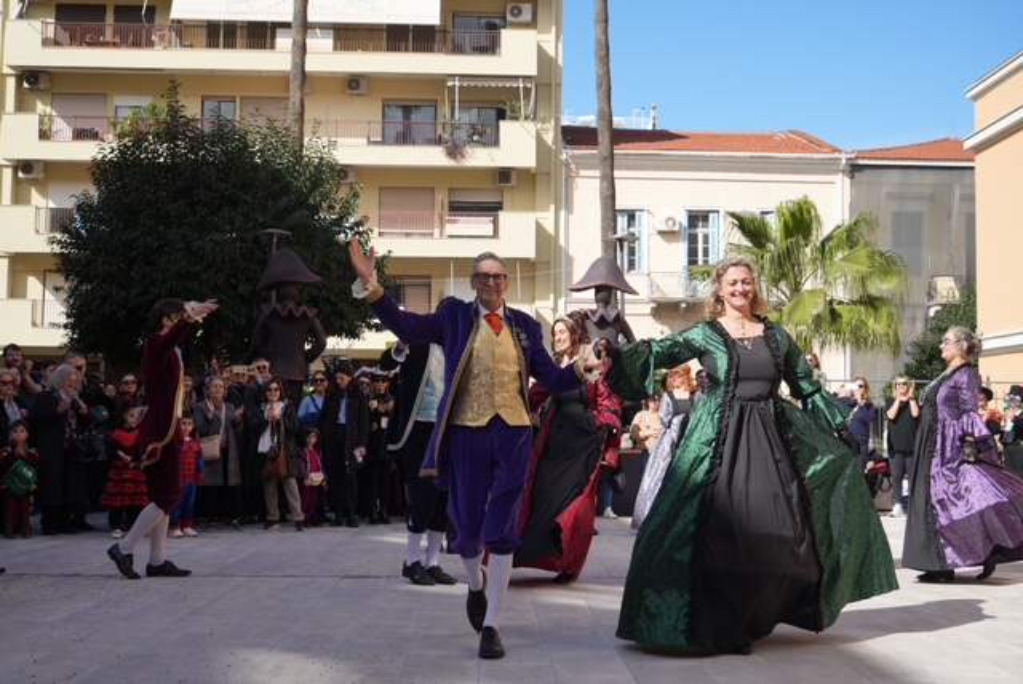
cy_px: 342
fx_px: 1195
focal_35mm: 42
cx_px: 512
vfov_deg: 32.0
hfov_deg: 46.4
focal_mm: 42
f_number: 8
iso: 125
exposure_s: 1/250
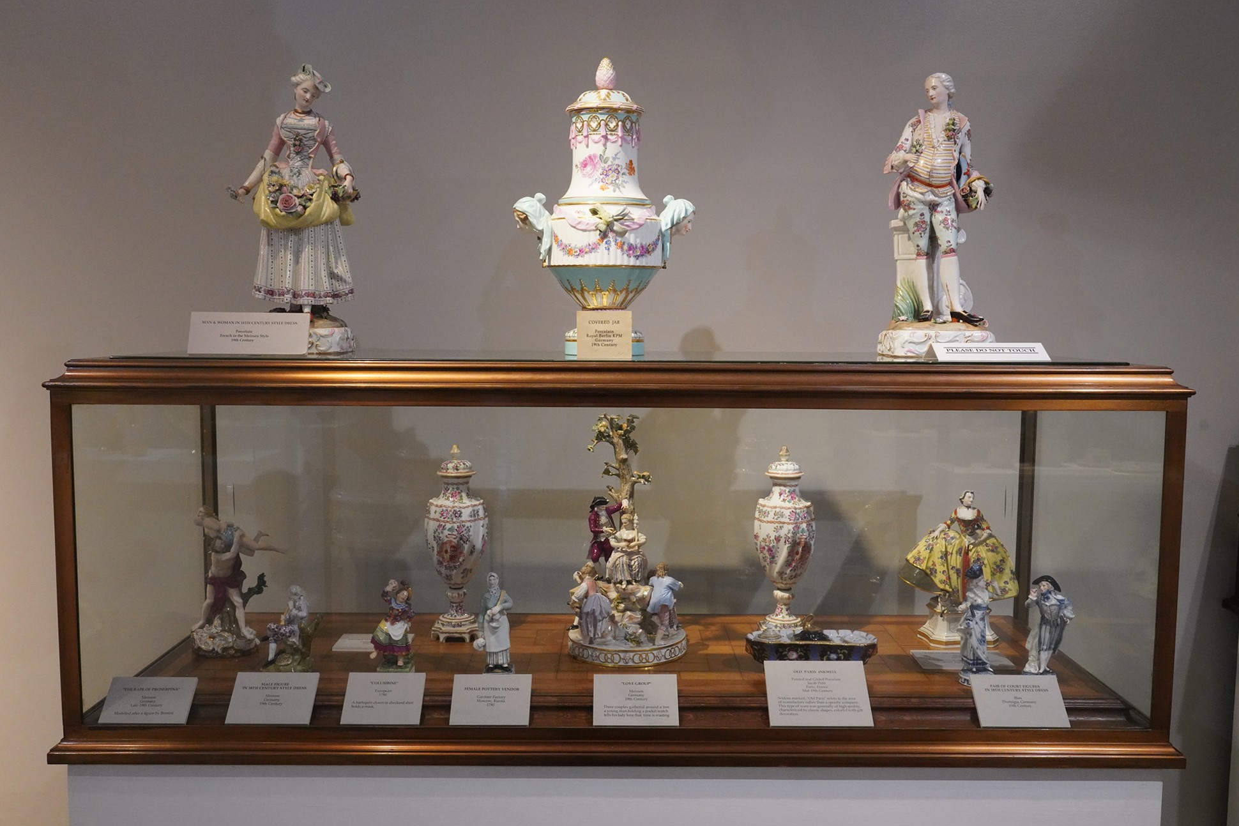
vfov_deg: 40.0
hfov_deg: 57.2
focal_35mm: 33
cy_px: 415
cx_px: 628
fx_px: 1136
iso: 6400
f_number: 11
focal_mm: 32
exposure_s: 1/80
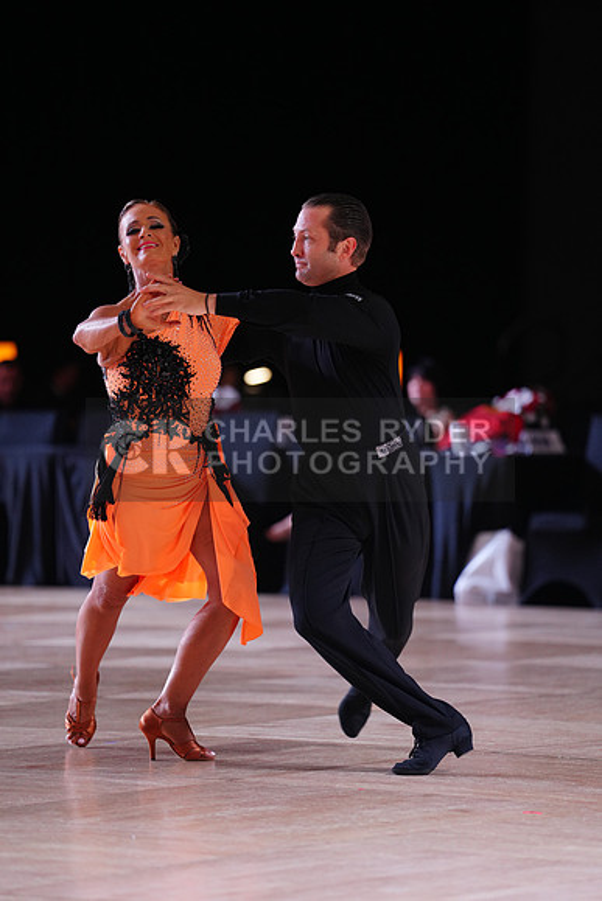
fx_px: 4637
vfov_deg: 11.1
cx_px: 301
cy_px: 450
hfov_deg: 7.4
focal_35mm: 185
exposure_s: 1/500
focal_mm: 185
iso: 1600
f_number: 2.8
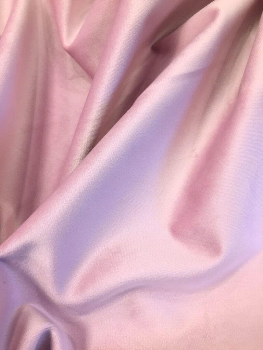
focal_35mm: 29
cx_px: 132
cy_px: 175
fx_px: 294
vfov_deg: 61.7
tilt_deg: -69.1
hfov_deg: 48.2
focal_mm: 4.15
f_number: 2.2
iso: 40
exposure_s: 1/33
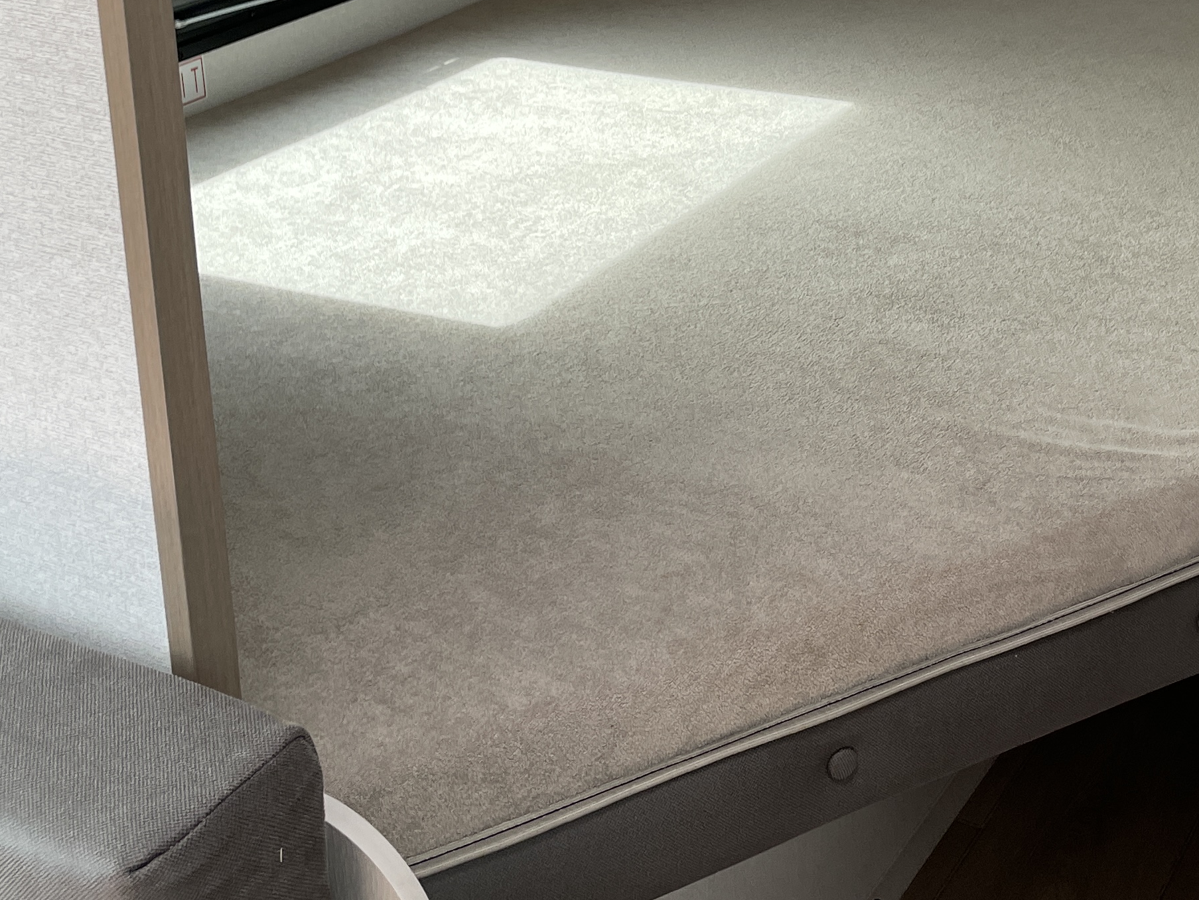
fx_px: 2009
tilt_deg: -16.5
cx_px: 831
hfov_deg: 32.8
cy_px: 80
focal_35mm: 58
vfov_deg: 24.5
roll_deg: -0.3
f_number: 1.6
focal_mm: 4.2
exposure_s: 1/121
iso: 64
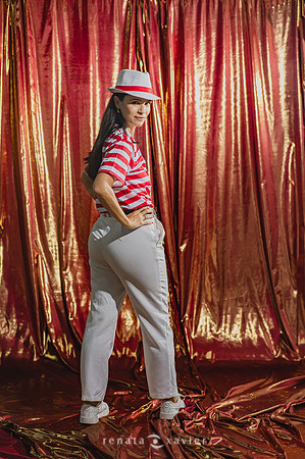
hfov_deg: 16.0
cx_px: 152
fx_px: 1083
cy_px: 230
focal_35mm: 85
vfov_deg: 23.9
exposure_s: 1/200
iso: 200
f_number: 2.5
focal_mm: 85
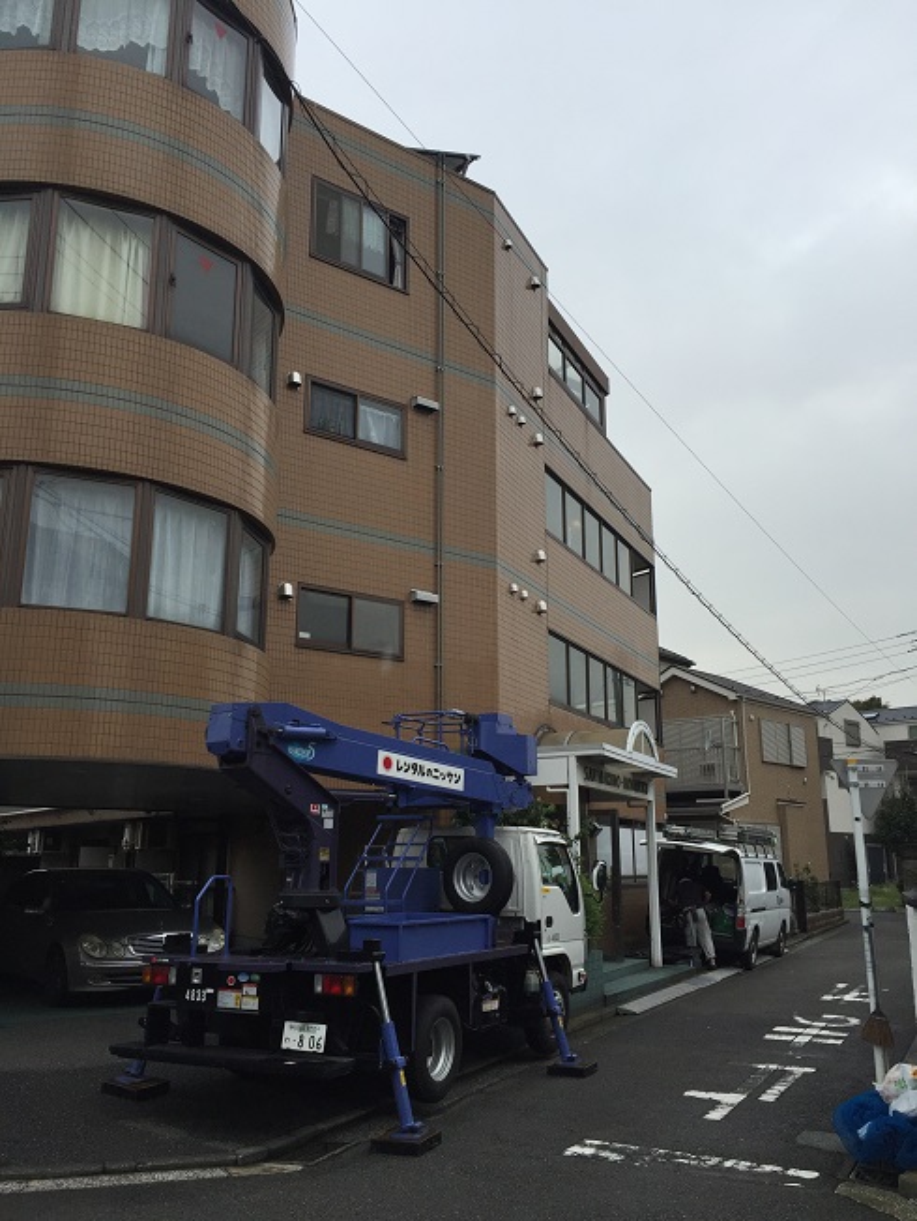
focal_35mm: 29
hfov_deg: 48.2
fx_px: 1024
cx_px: 458
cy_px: 610
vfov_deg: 61.7
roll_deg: +0.3
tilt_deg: +14.9
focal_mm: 4.15
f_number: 2.2
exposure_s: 1/1163
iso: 32
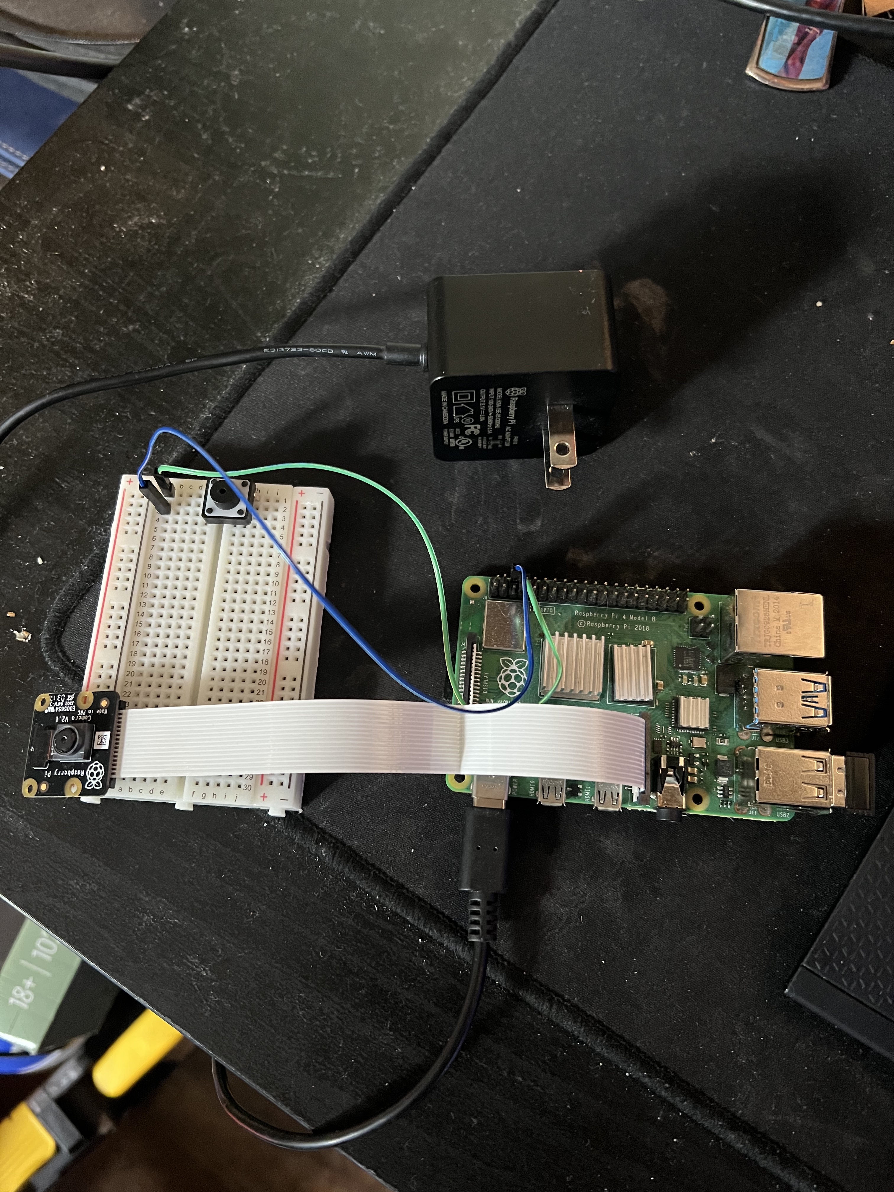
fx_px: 895
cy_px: 596
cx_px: 447
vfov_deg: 67.3
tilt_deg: -74.3
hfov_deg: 53.1
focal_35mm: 26
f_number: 1.5
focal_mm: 5.7
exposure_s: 1/40
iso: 640
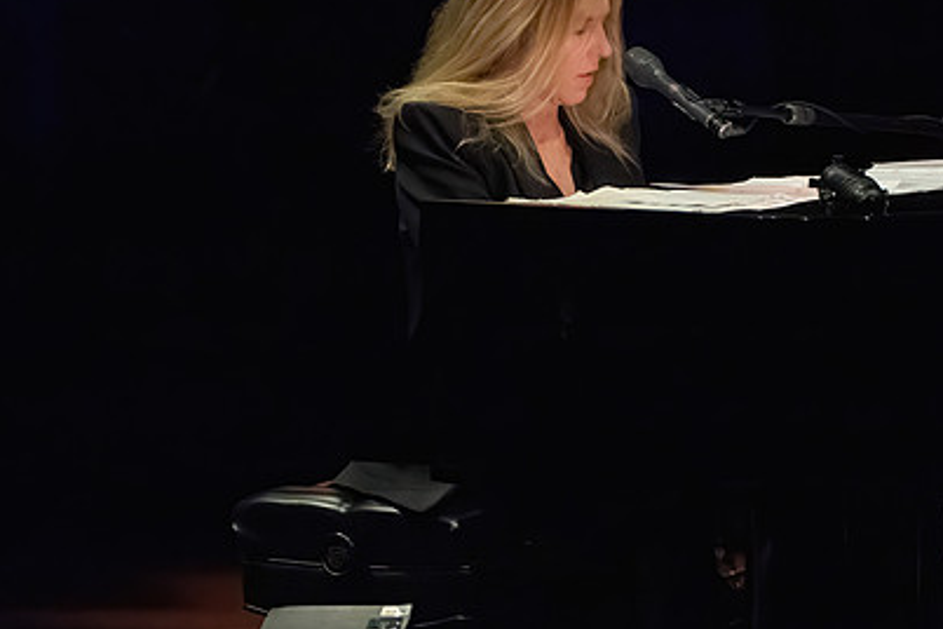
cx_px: 653
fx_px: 19147
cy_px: 334
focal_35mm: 731
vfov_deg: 1.9
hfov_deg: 2.8
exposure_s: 1/320
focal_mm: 400
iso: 20000
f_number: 8
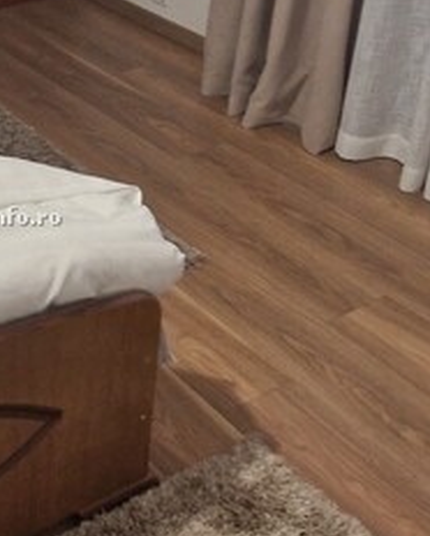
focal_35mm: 56
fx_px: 890
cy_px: 148
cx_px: -46
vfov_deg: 33.0
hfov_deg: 25.2
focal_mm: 2.2
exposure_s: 1/33
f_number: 2.2
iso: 400
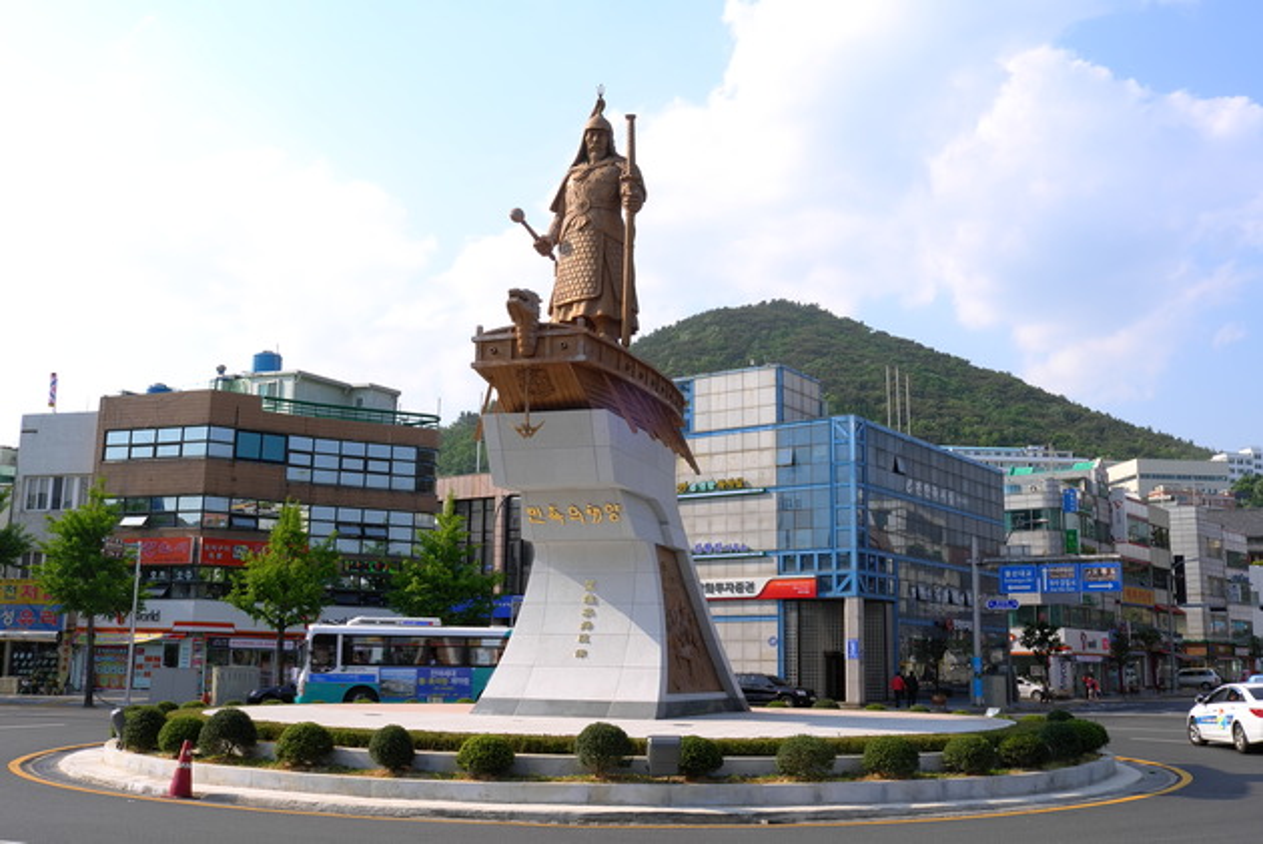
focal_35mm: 35
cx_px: 632
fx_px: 1229
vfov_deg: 37.9
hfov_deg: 54.4
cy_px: 422
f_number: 16
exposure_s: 1/60
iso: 100
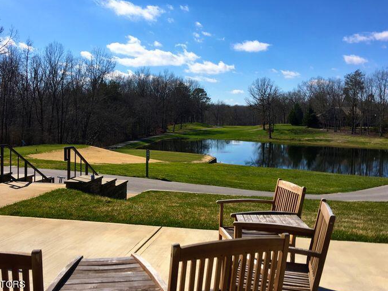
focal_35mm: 34
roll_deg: -0.9
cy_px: 129
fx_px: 381
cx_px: 179
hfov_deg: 53.9
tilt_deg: -1.1
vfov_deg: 41.8
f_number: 2.2
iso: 25
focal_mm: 4.15
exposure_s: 1/2079
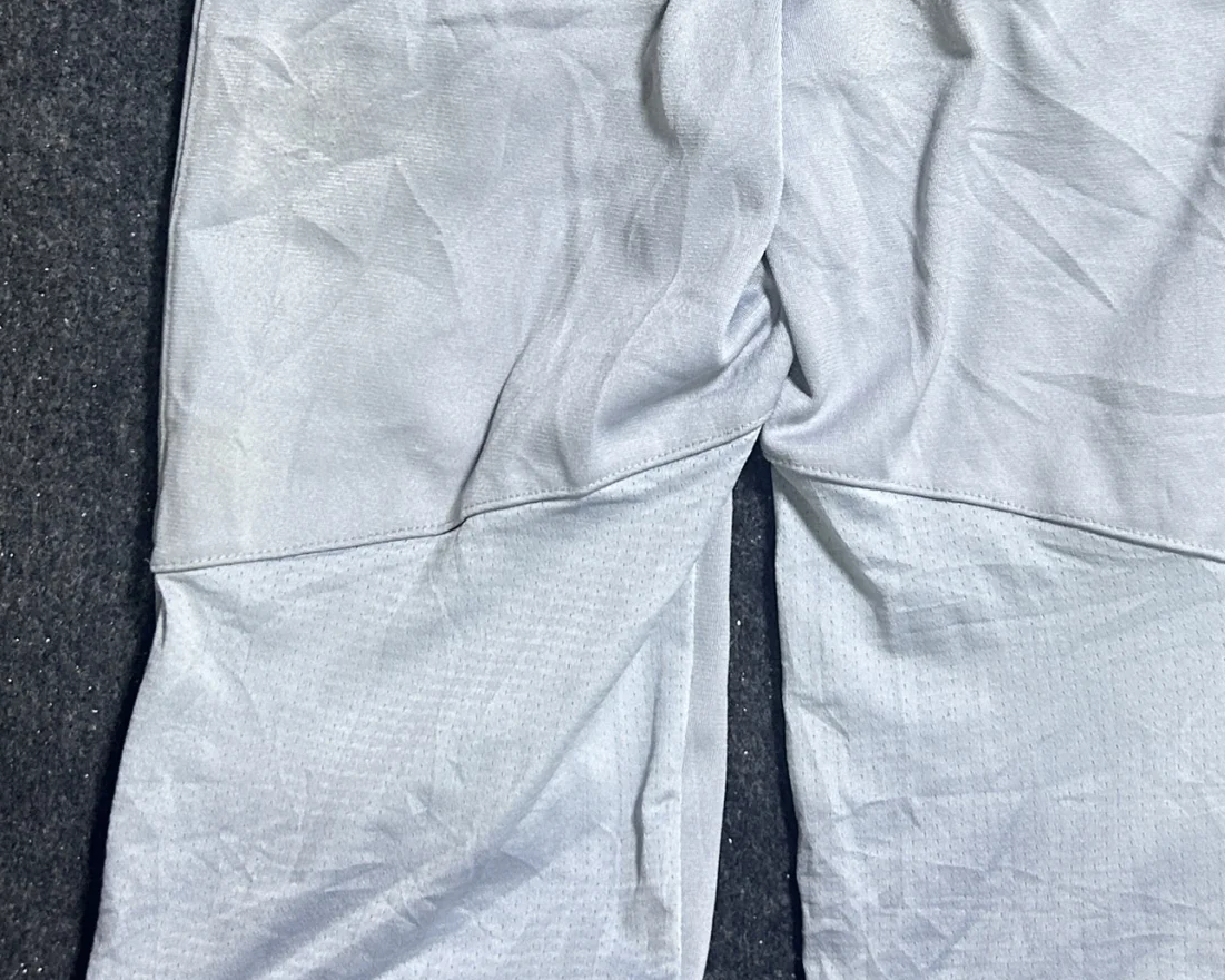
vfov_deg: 25.1
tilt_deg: -65.4
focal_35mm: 59
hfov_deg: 31.8
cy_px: 121
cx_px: 770
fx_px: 2139
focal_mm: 5.7
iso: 160
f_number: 1.5
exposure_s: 1/50
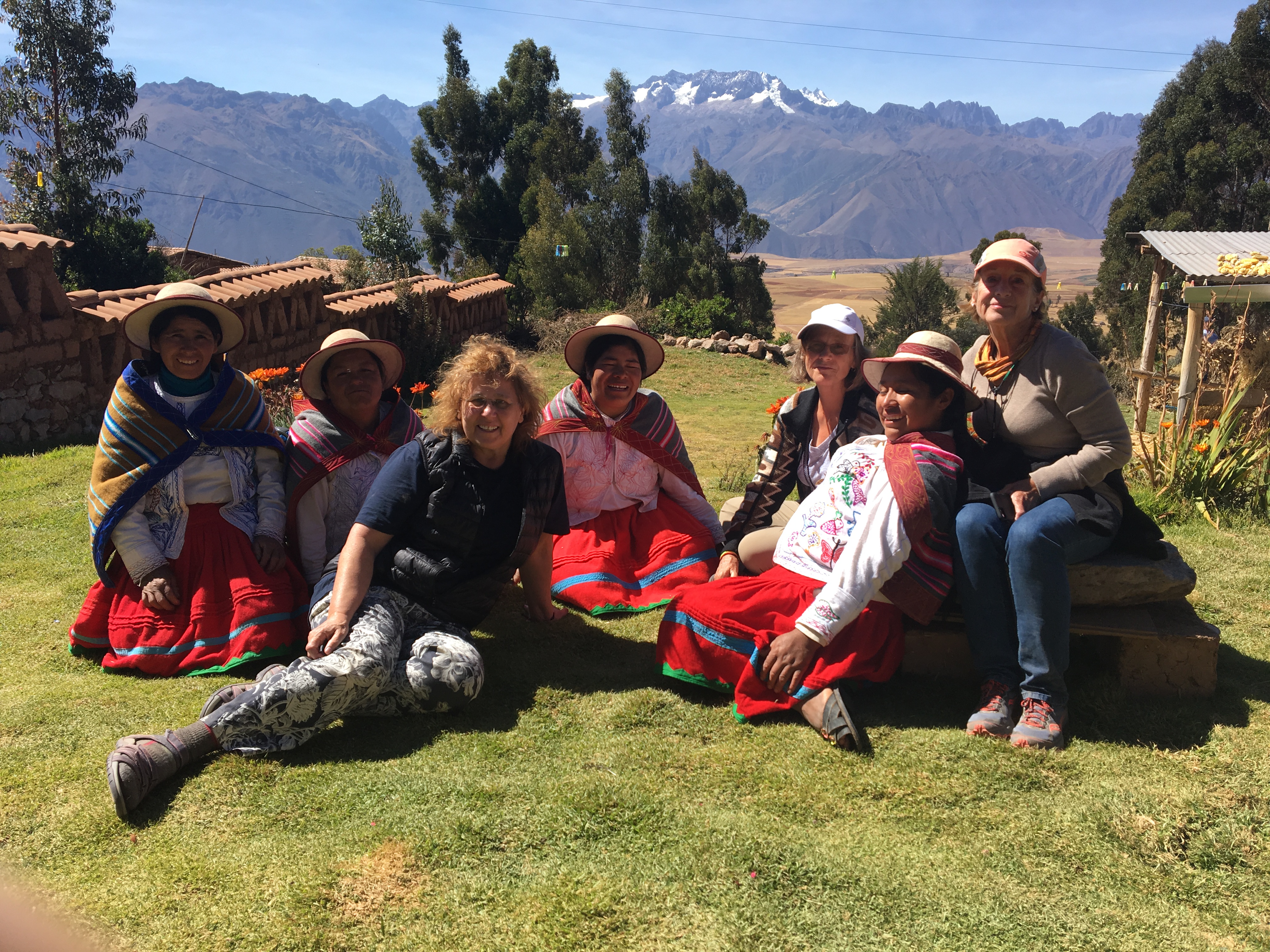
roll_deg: -0.1
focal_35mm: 29
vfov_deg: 48.2
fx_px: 1064
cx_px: 635
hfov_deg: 61.7
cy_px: 476
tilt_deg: -15.1
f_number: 2.2
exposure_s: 1/1012
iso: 25
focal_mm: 4.15
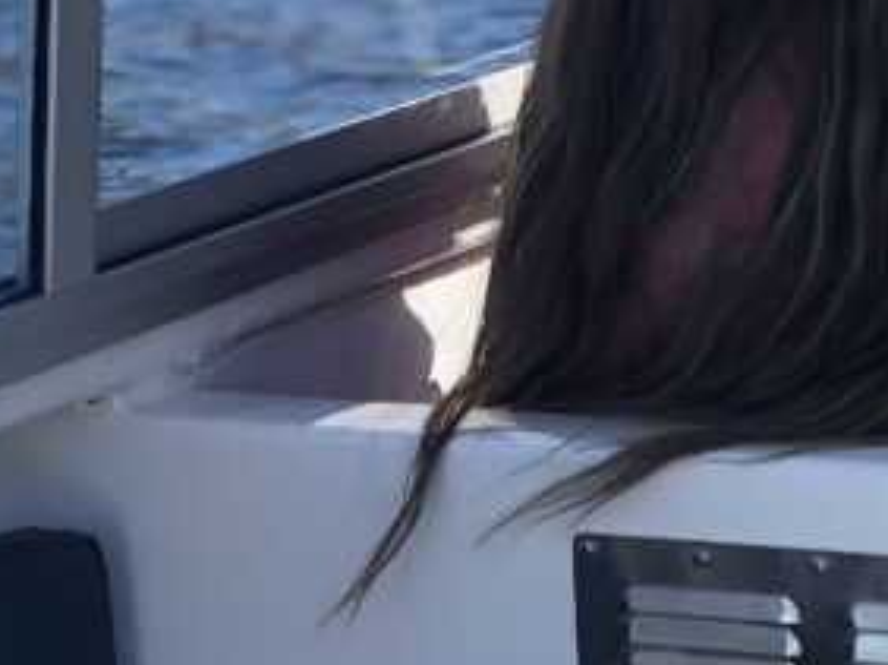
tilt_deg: -2.2
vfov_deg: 7.7
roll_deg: +4.5
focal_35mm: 189
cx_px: 718
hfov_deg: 10.4
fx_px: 4844
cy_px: -356
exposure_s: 1/495
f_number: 2.4
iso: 16
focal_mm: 6
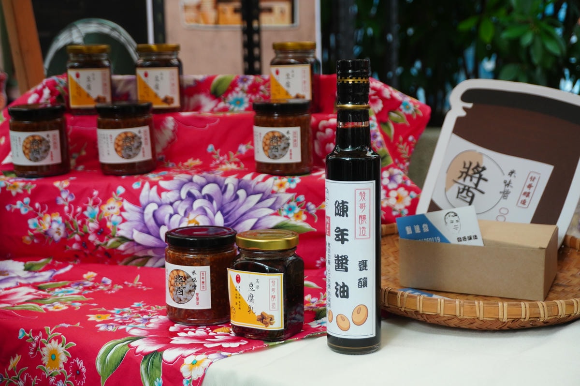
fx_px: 845
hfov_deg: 37.9
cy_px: 193
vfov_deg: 25.7
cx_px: 290
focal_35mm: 52
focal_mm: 35
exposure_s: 1/60
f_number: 5.6
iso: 400
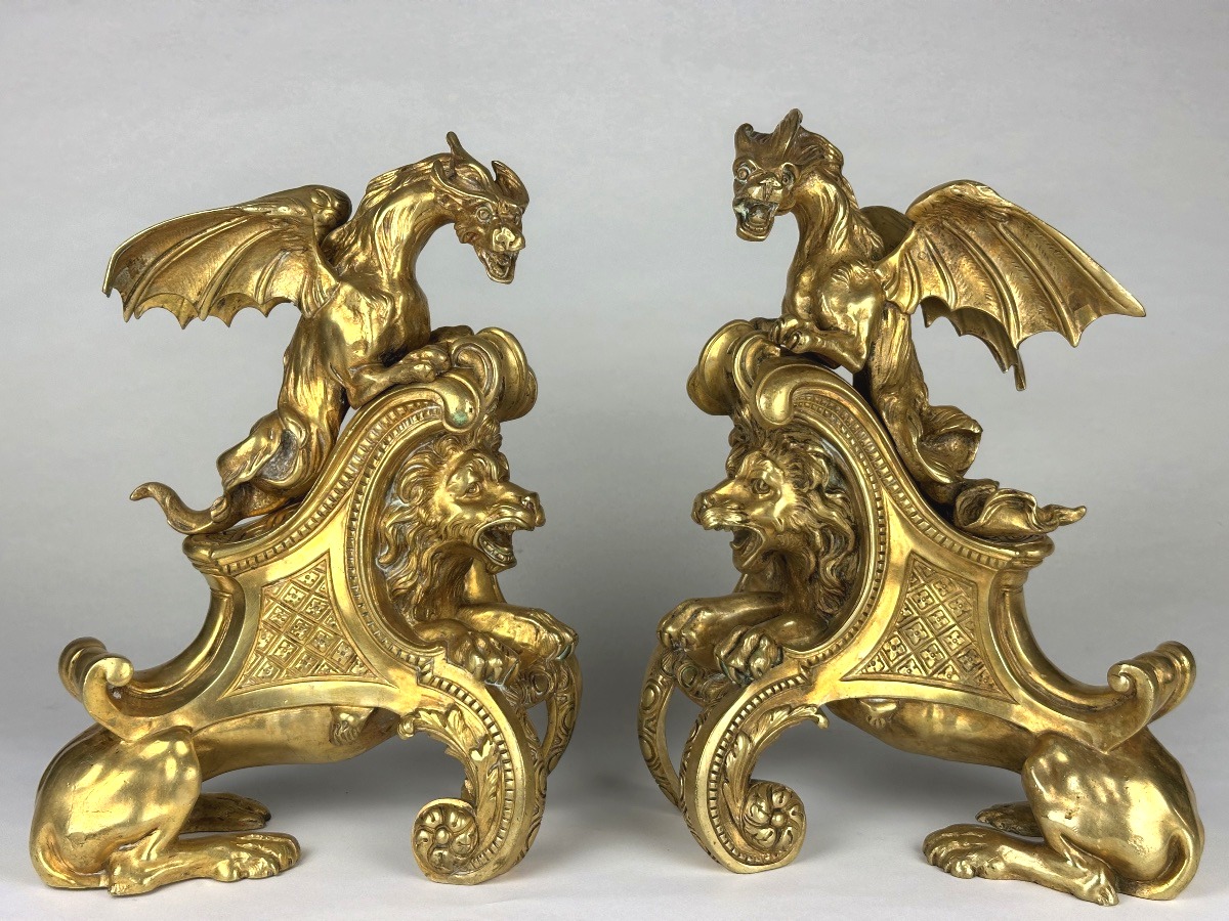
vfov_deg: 30.3
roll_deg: -0.1
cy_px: 460
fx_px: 1704
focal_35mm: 48
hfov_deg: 39.7
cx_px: 614
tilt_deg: -9.2
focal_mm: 6.86
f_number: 1.78
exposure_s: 1/100
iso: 50
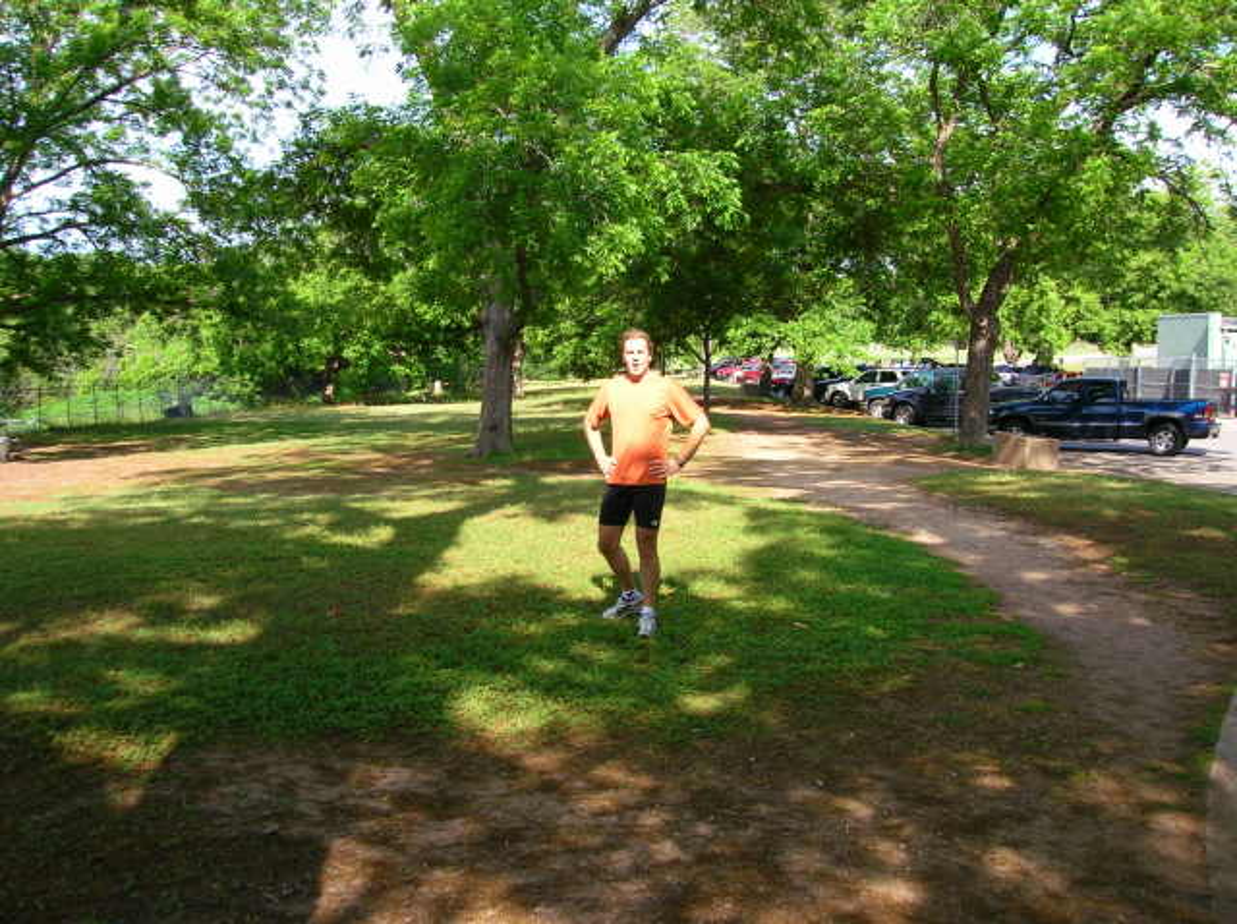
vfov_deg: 41.7
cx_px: 618
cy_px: 462
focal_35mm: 34
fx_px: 1213
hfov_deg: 54.0
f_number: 4.9
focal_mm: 5.7
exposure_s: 1/93.2
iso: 50
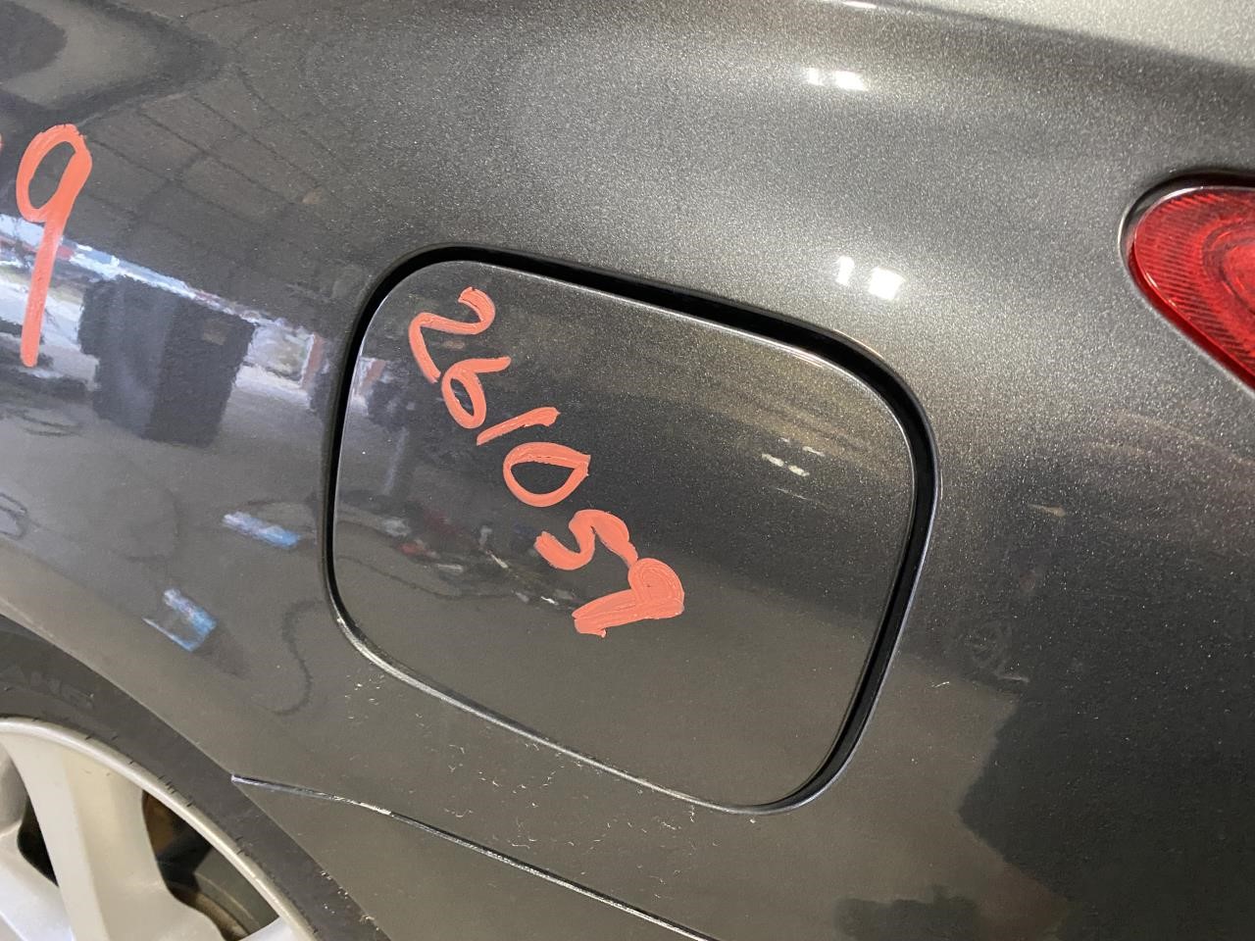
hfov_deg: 67.3
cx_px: 628
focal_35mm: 26
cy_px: 470
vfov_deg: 53.1
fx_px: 943
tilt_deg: -27.4
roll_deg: -10.5
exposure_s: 1/40
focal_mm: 4.25
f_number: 1.8
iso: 640
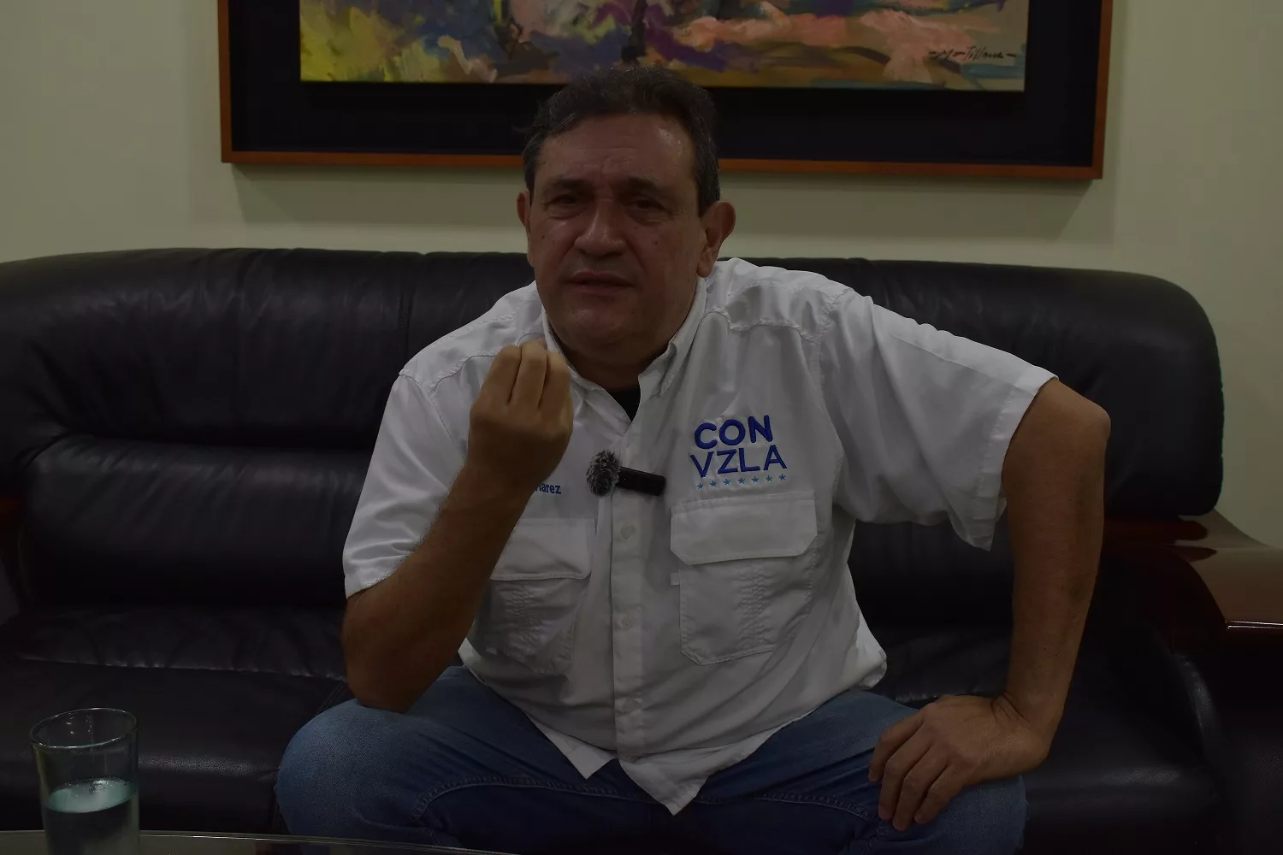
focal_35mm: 40
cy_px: 428
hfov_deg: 47.9
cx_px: 642
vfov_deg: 33.0
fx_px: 1443
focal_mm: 27
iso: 250
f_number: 6.3
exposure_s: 1/50
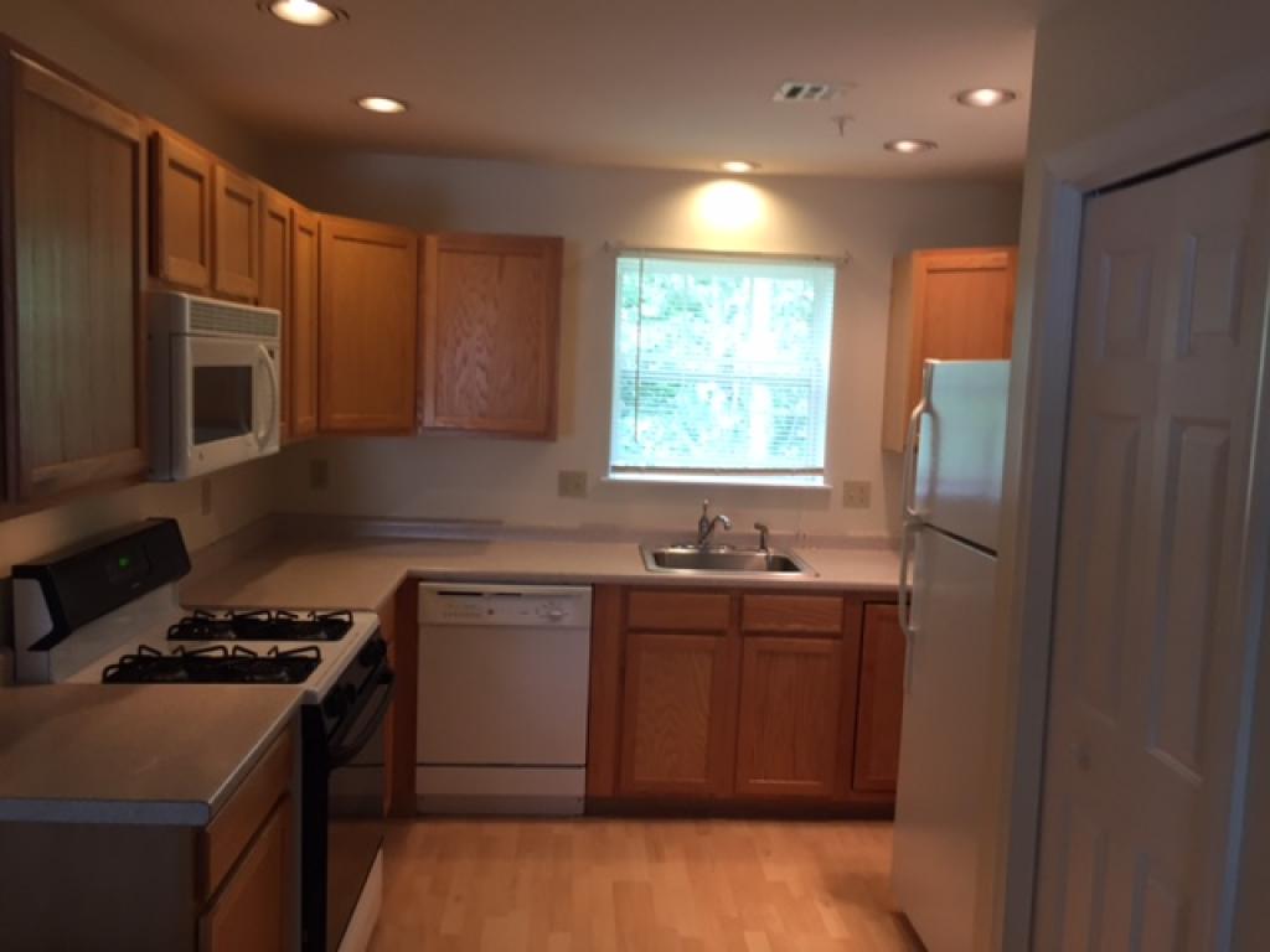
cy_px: 476
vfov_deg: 48.2
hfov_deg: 61.7
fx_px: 1064
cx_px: 635
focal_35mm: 29
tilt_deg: -8.0
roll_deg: -4.0
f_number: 2.2
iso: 64
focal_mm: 4.15
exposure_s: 1/30
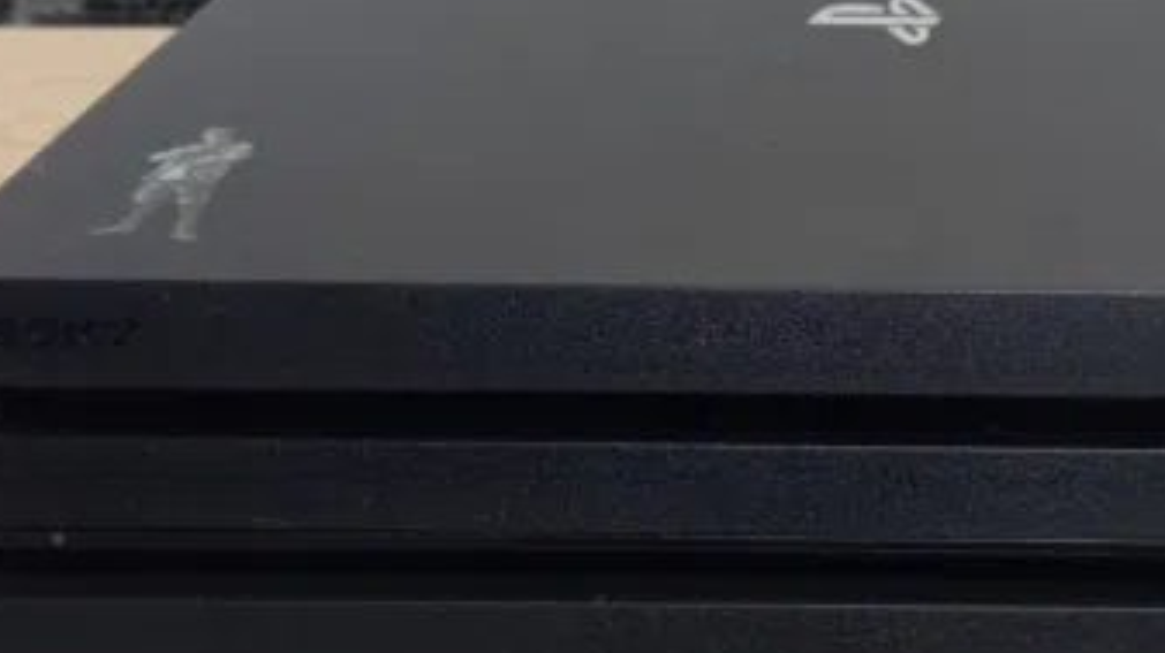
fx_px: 1790
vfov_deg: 20.7
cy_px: 373
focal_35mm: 58
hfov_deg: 35.3
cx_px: 861
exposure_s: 1/16.7
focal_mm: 4.22
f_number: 1.8
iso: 1486
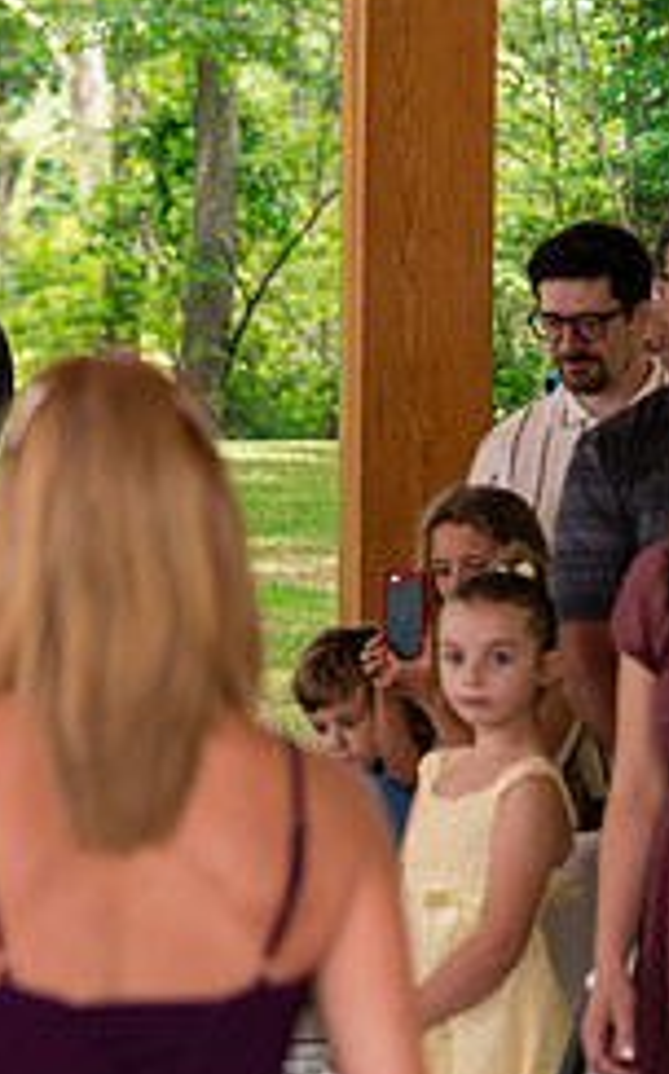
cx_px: -287
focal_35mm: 202
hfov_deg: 6.4
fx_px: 5907
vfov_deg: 10.4
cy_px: 298
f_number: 2.8
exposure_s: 1/320
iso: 160
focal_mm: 70
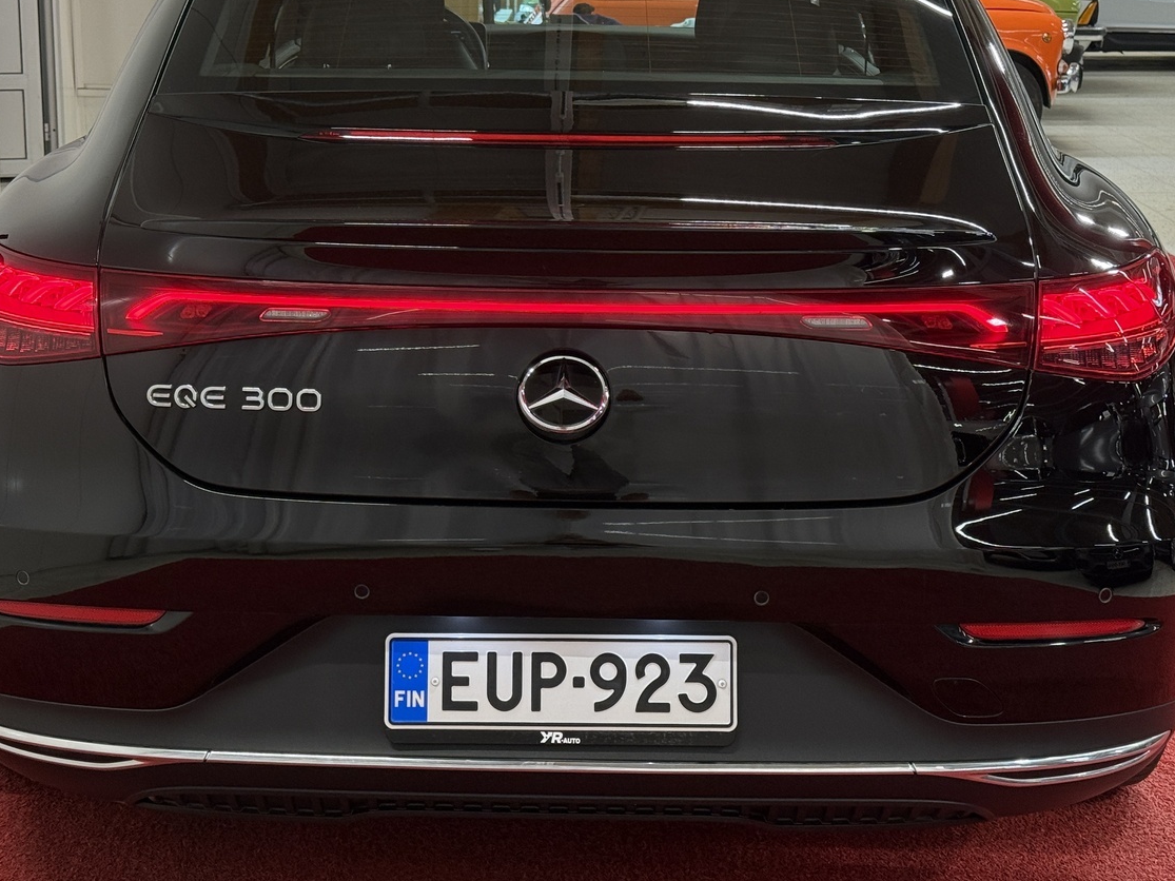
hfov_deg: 31.2
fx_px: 2104
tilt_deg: -10.8
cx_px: 544
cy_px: 326
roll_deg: -0.3
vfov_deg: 23.6
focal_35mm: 62
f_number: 1.78
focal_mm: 6.76
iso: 100
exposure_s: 1/100
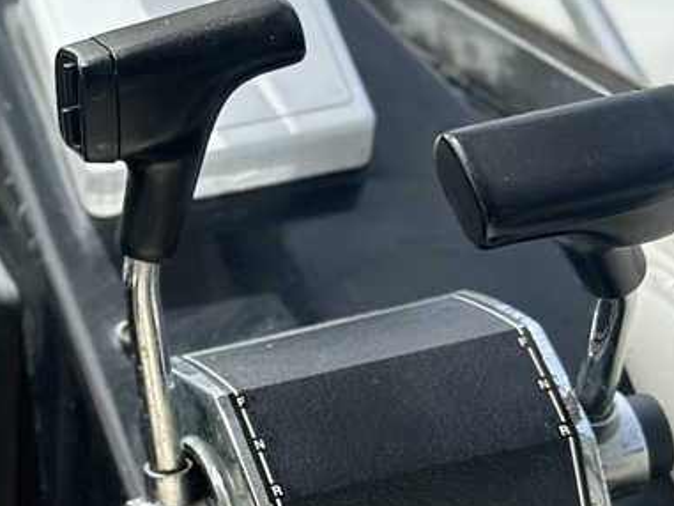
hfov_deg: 12.4
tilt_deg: -20.5
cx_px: -375
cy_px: 304
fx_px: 2941
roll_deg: -1.3
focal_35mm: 151
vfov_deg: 9.8
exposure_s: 1/1453
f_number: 1.78
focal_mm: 6.86
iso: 80
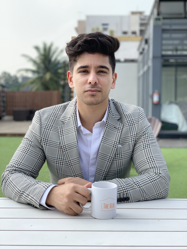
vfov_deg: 36.8
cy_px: 124
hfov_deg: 28.0
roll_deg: -0.3
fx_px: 375
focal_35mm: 52
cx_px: 94
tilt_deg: -2.7
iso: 16
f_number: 2.4
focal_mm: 6
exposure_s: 1/333
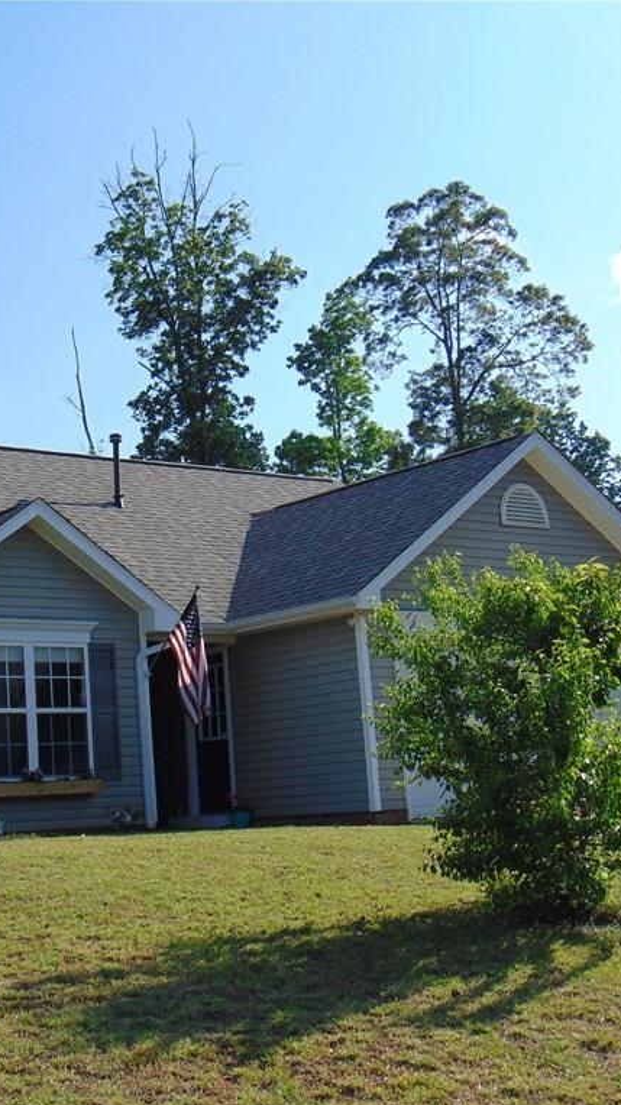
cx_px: 145
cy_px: 555
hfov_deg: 20.9
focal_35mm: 57
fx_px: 1669
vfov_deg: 36.6
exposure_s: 1/200
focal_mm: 6.9
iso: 80
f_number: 8.5
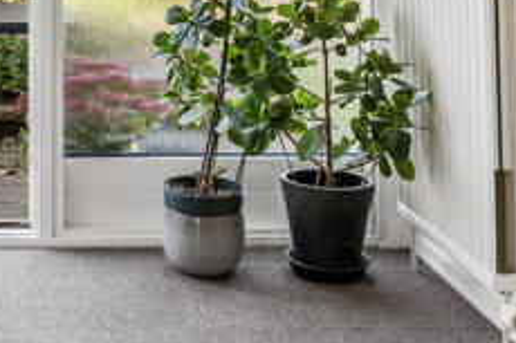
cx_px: 20
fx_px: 1158
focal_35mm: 81
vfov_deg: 16.0
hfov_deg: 24.2
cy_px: -98
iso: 200
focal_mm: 15.5
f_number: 8
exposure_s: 1/30
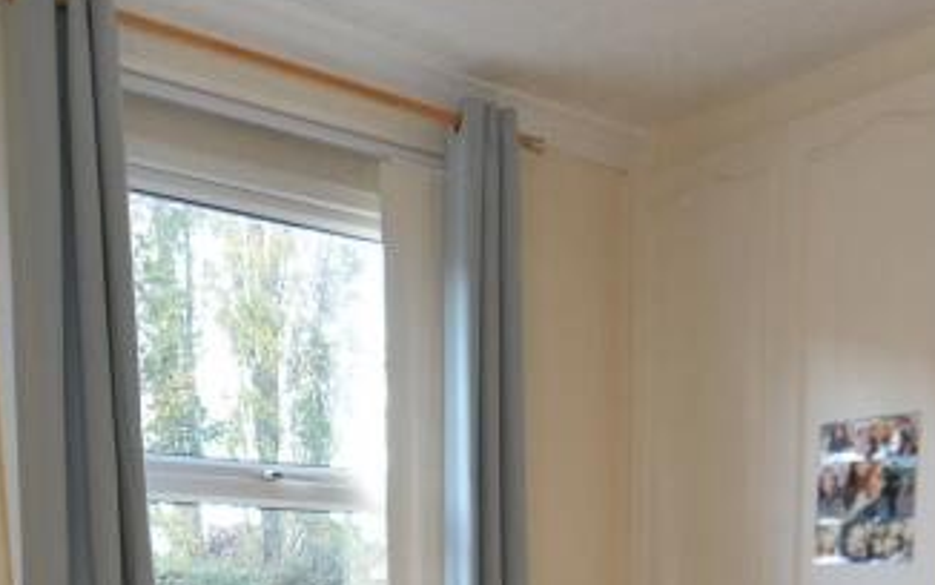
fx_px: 1224
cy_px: 803
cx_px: 651
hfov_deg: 41.1
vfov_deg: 23.2
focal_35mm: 48
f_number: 4
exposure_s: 1/60
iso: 400
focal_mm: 10
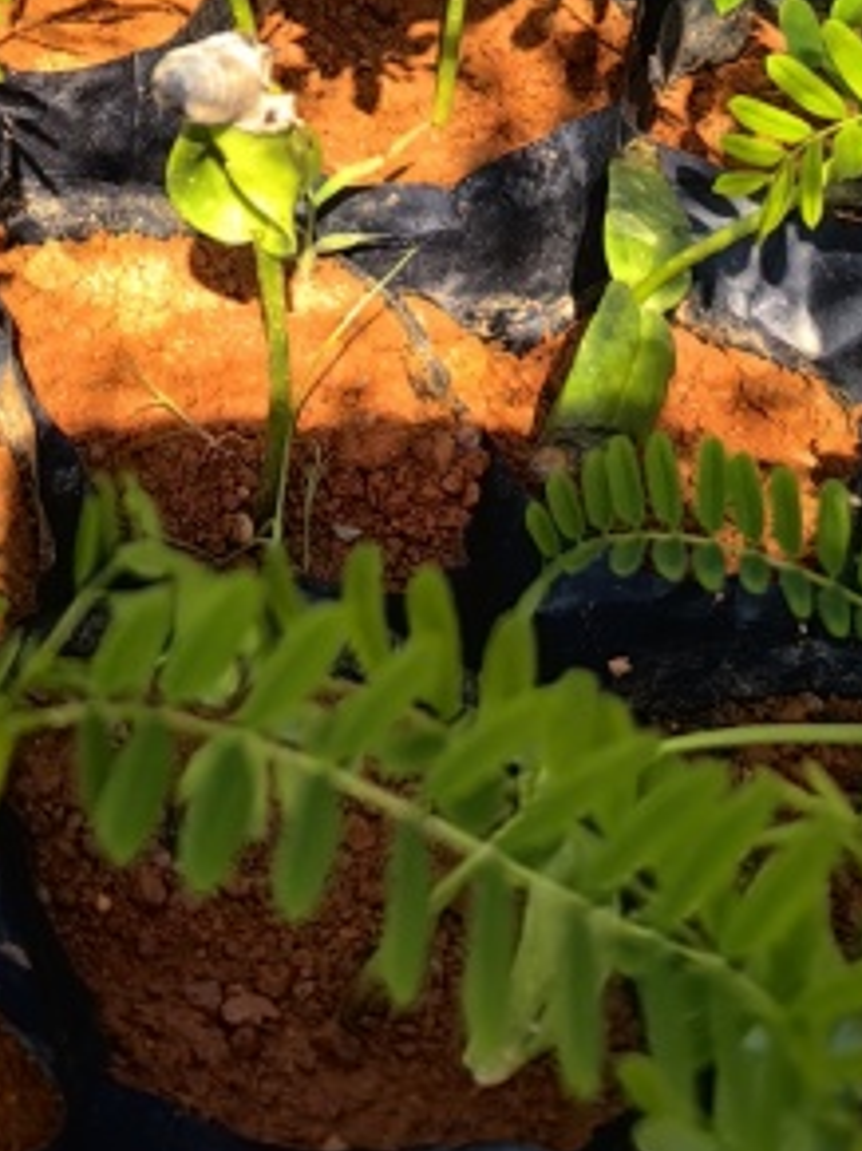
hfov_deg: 13.8
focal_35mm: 99
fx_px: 3289
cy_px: -841
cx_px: -502
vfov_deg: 16.9
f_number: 2
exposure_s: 1/354
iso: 50
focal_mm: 5.75
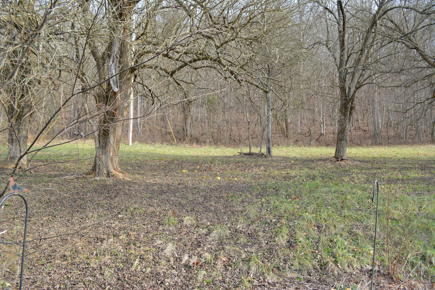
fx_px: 326
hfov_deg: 67.4
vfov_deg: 47.9
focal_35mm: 27
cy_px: 145
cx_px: 218
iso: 200
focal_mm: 18
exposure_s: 1/160
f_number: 6.3
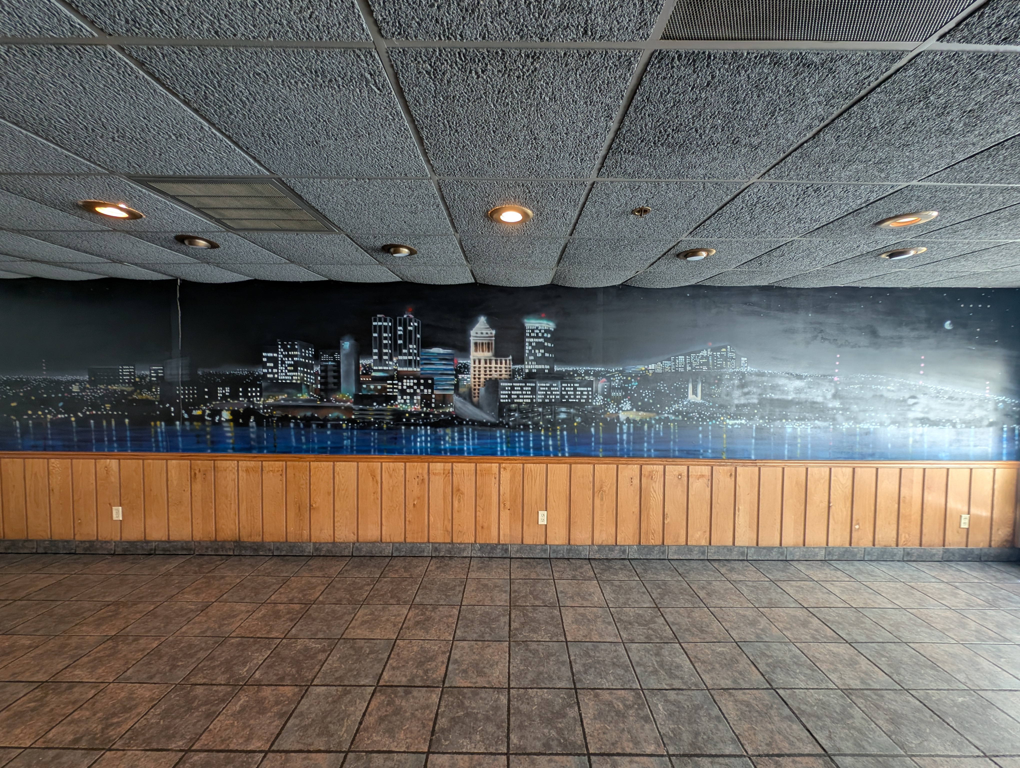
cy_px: 384
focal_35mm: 12
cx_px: 510
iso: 58
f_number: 1.95
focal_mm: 2.23
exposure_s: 1/24
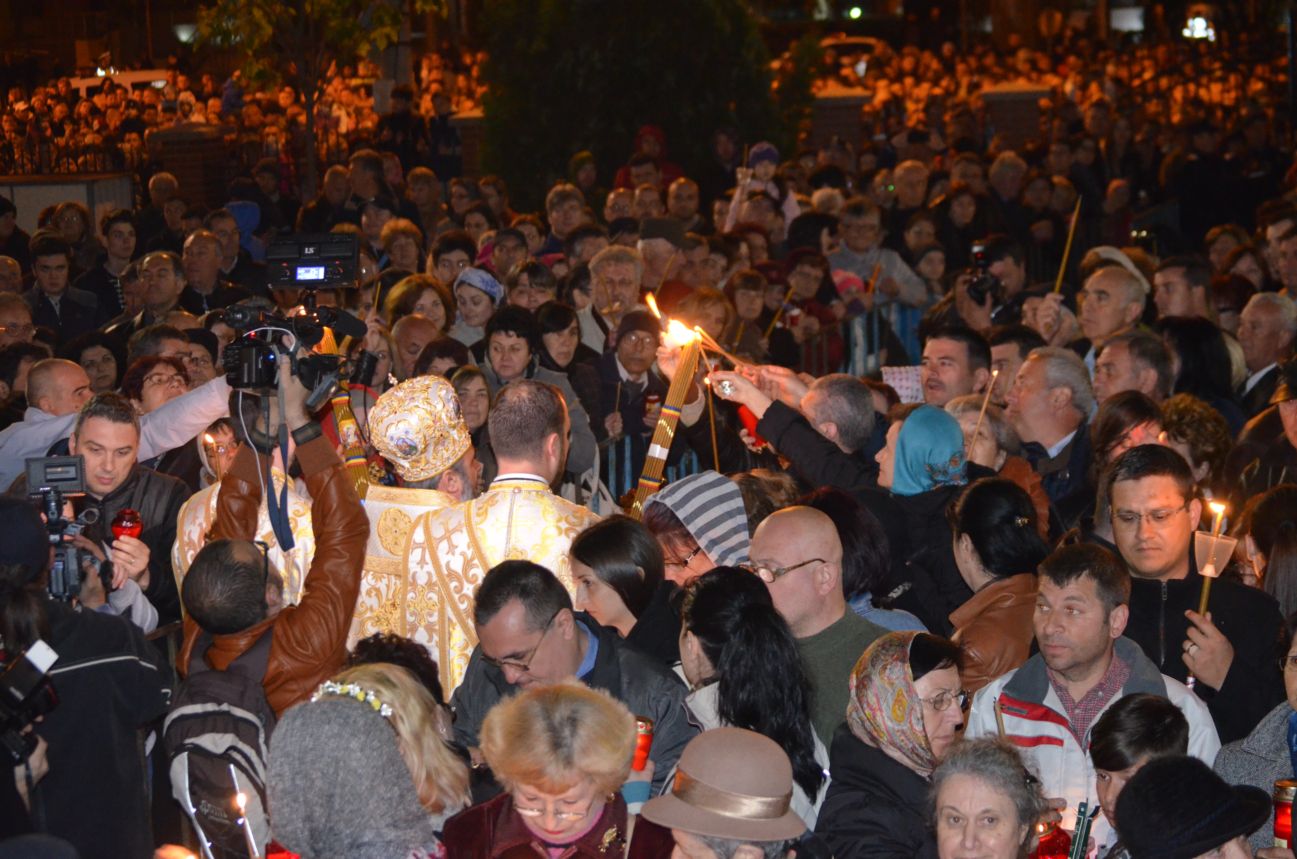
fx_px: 2966
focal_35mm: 82
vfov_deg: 16.5
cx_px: 648
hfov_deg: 24.7
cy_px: 430
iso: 3200
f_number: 4
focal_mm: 55
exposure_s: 1/60
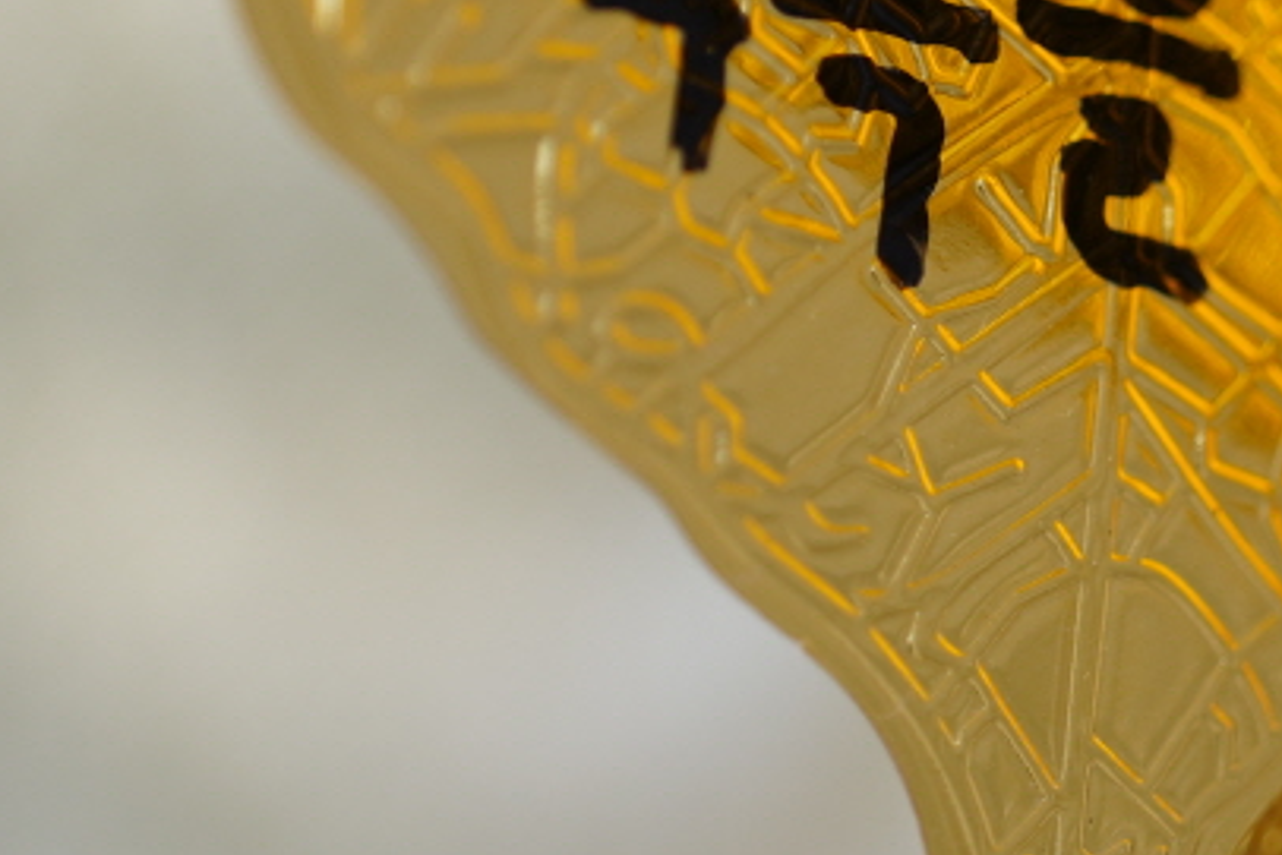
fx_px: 5521
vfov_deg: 8.5
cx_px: 1737
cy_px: -697
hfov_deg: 12.8
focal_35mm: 155
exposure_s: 1/200
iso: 100
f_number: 3.2
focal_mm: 35
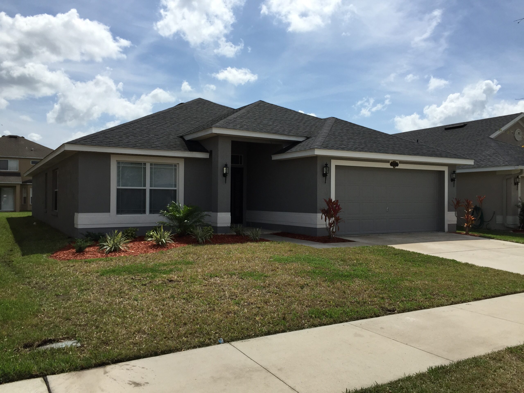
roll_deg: -1.3
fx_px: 439
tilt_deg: +1.0
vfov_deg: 48.2
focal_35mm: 29
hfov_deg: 61.7
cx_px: 262
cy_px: 196
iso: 32
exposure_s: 1/3049
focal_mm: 4.15
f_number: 2.2
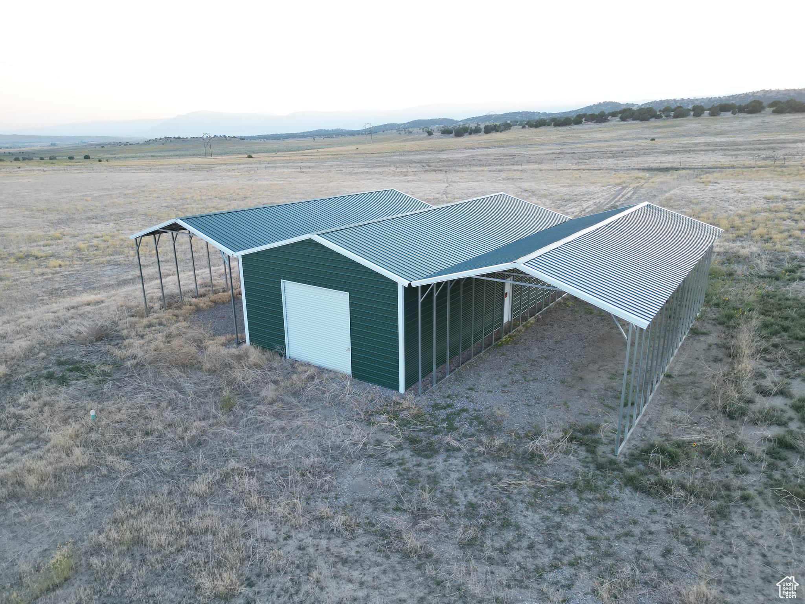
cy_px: 302
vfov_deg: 56.8
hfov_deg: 71.6
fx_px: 558
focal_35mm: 24
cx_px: 402
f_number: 1.7
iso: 200
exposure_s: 1/160
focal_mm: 6.72
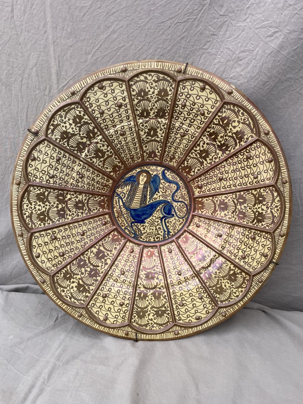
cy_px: 202
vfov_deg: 67.3
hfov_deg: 53.1
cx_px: 152
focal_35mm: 26
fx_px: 303
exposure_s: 1/121
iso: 80
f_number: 1.6
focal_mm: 4.2
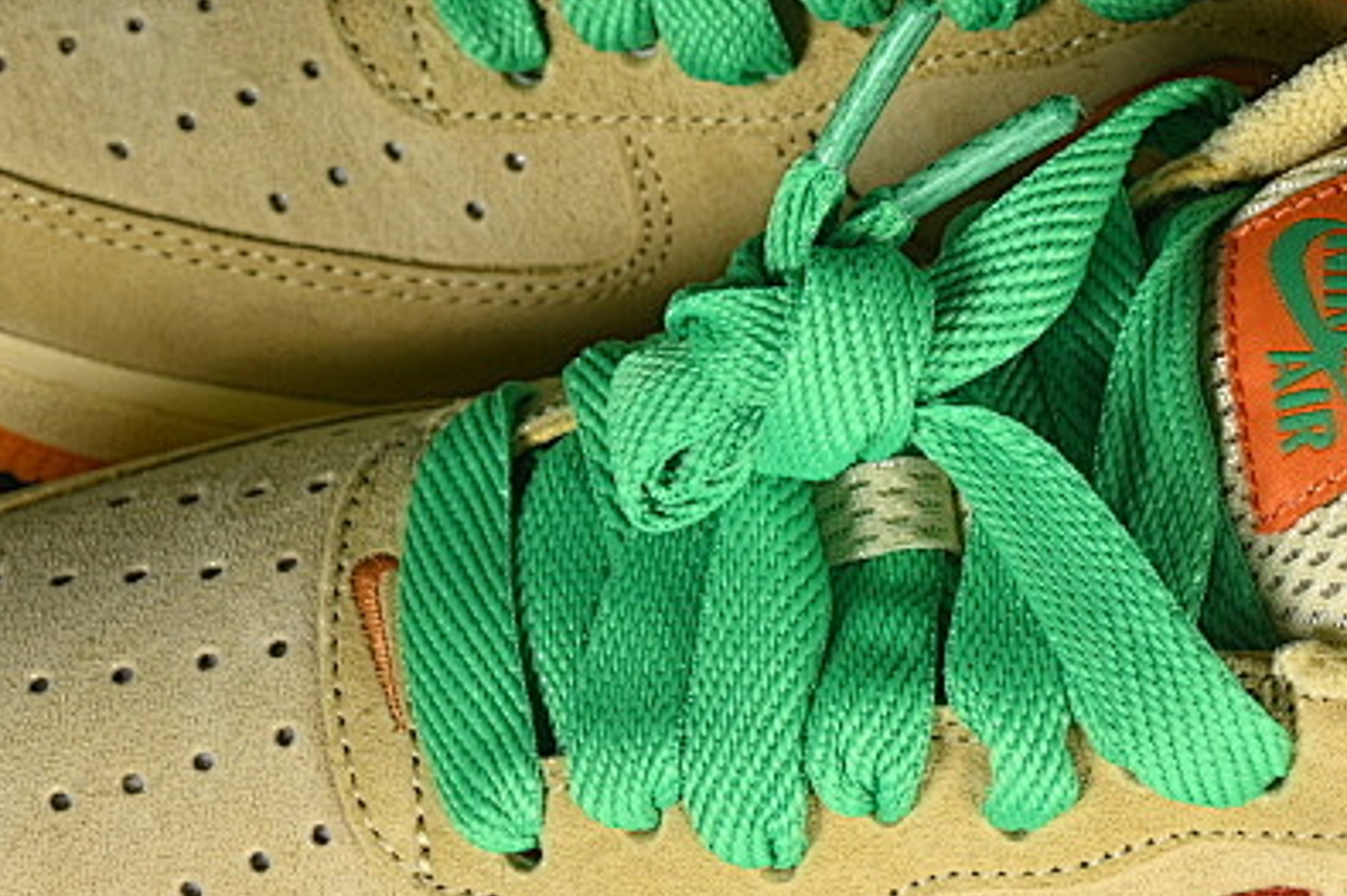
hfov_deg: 10.0
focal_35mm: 205
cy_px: 358
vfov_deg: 6.7
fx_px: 7667
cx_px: 1122
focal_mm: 50
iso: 160
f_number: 7.1
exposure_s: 1/80
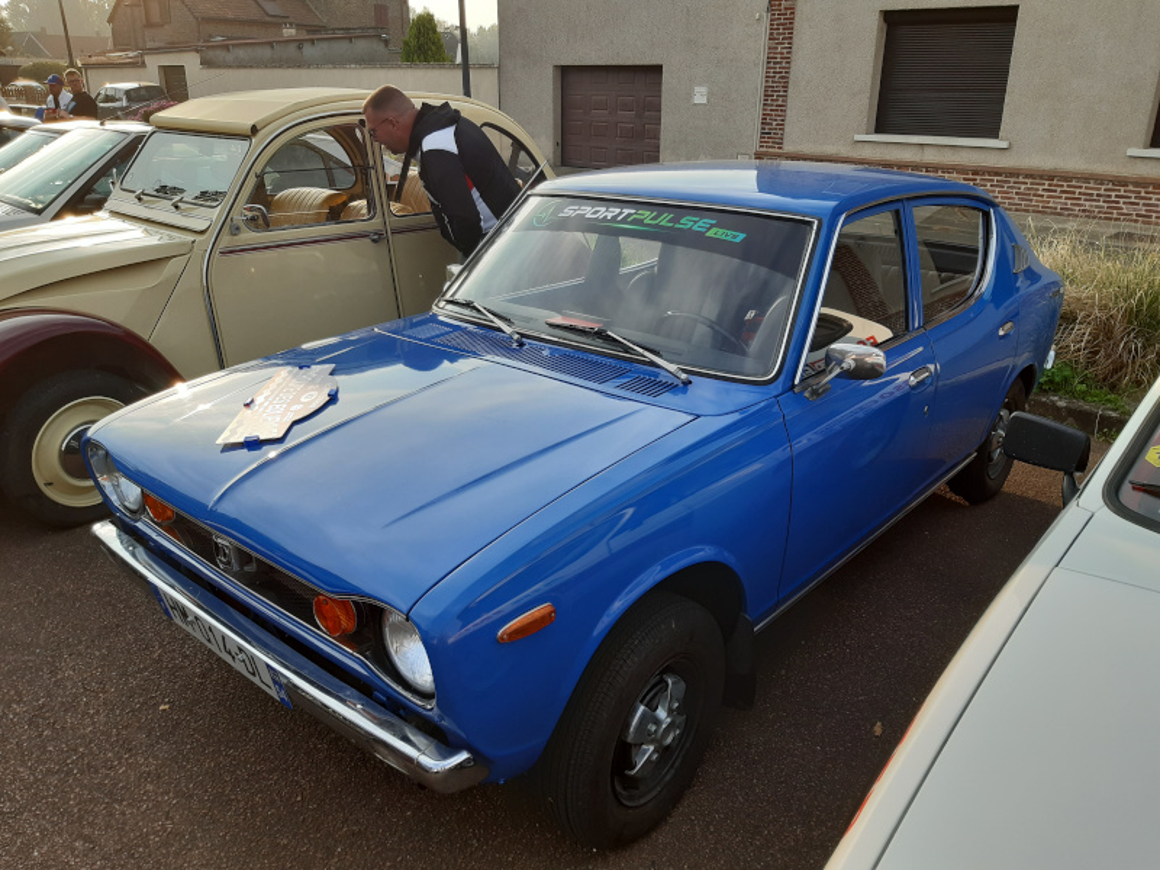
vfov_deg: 53.1
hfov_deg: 67.3
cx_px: 580
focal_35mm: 26
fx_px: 871
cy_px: 435
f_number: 1.7
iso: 40
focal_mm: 3.92
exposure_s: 1/608
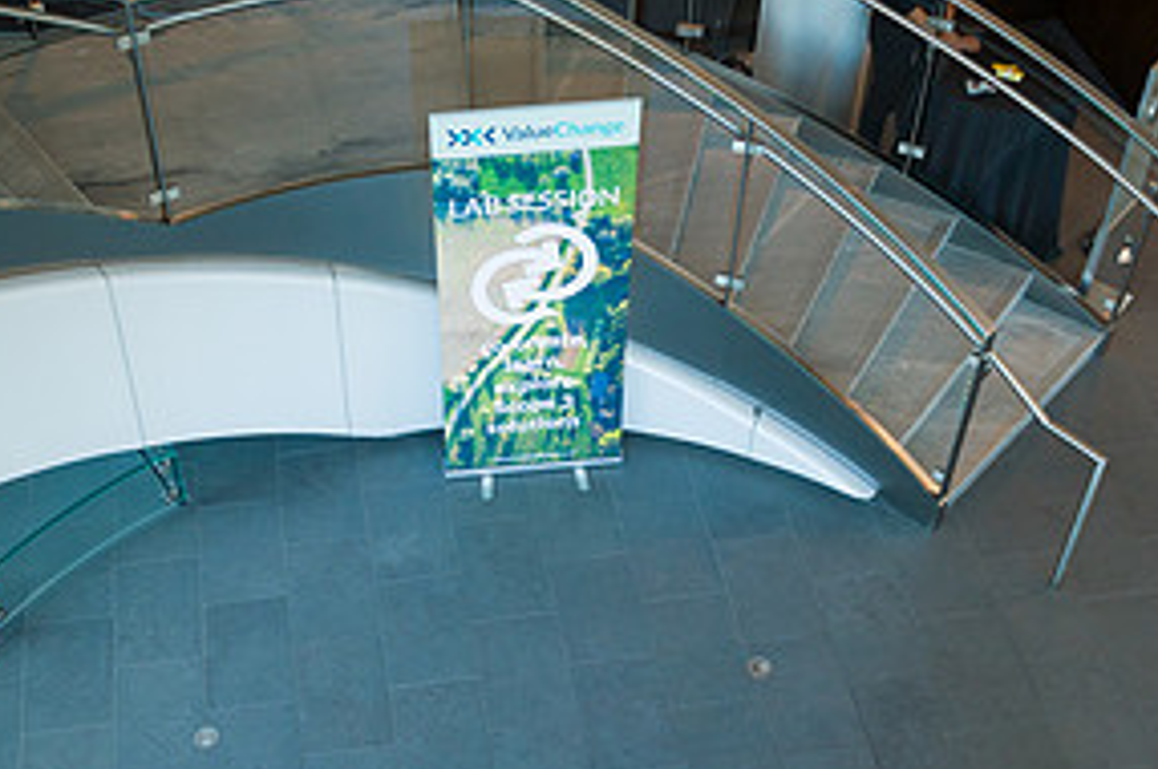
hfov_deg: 39.5
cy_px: 540
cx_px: 472
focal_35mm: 50
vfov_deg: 26.7
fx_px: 1606
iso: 640
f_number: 3.2
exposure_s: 1/500
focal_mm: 24
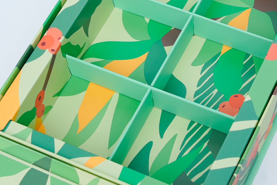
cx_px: 138
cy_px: 92
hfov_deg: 38.2
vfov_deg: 26.0
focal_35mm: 52
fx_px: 400
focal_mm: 35
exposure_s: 1/125
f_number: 10
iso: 100
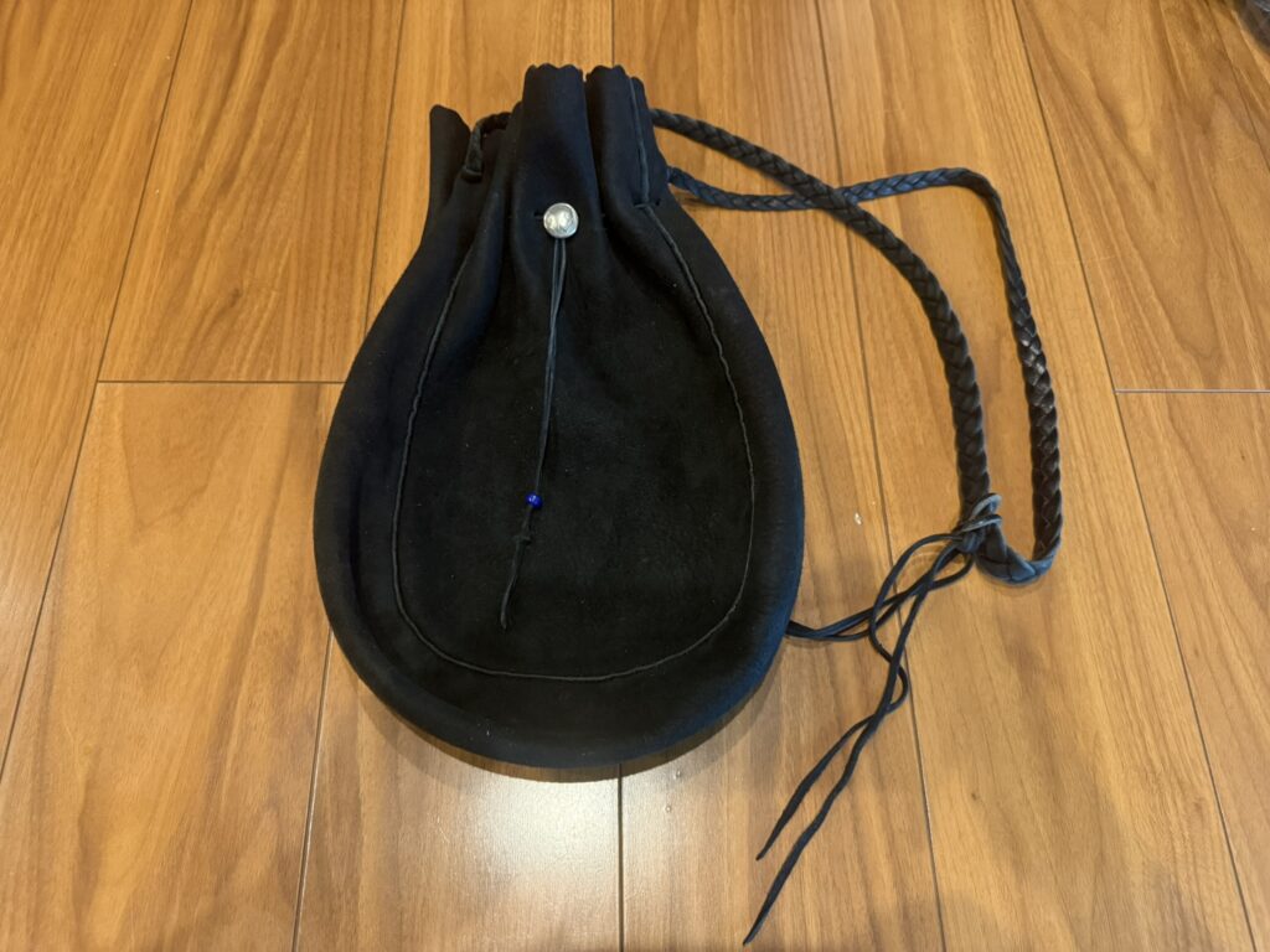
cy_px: 476
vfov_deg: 56.8
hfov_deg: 71.6
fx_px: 881
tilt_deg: -66.0
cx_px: 635
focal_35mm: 24
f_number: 1.78
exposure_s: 1/33
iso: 640
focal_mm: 6.76
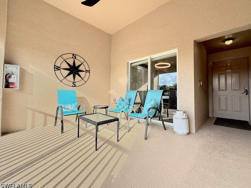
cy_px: 89
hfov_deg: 98.1
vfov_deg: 81.7
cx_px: 133
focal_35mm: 15
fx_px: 109
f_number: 2.2
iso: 50
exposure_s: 1/362
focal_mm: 2.22
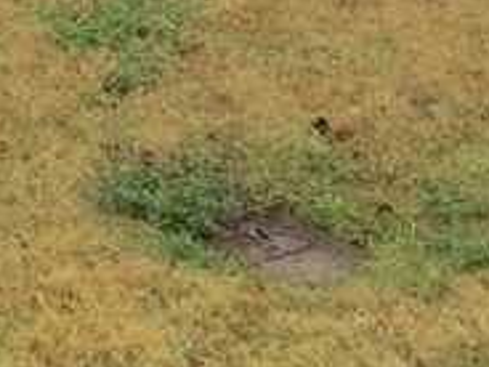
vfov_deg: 8.7
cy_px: -394
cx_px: -433
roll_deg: -1.2
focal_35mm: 161
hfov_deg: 11.3
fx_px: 2274
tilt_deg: +0.2
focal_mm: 4.15
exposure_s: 1/488
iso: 32
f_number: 2.2
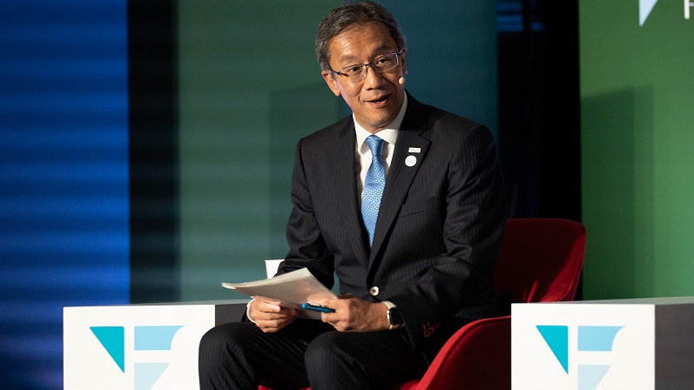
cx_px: 347
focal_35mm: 473
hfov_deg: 4.6
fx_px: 8703
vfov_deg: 2.6
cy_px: 190
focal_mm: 300
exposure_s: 1/200
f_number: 2.8
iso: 2500
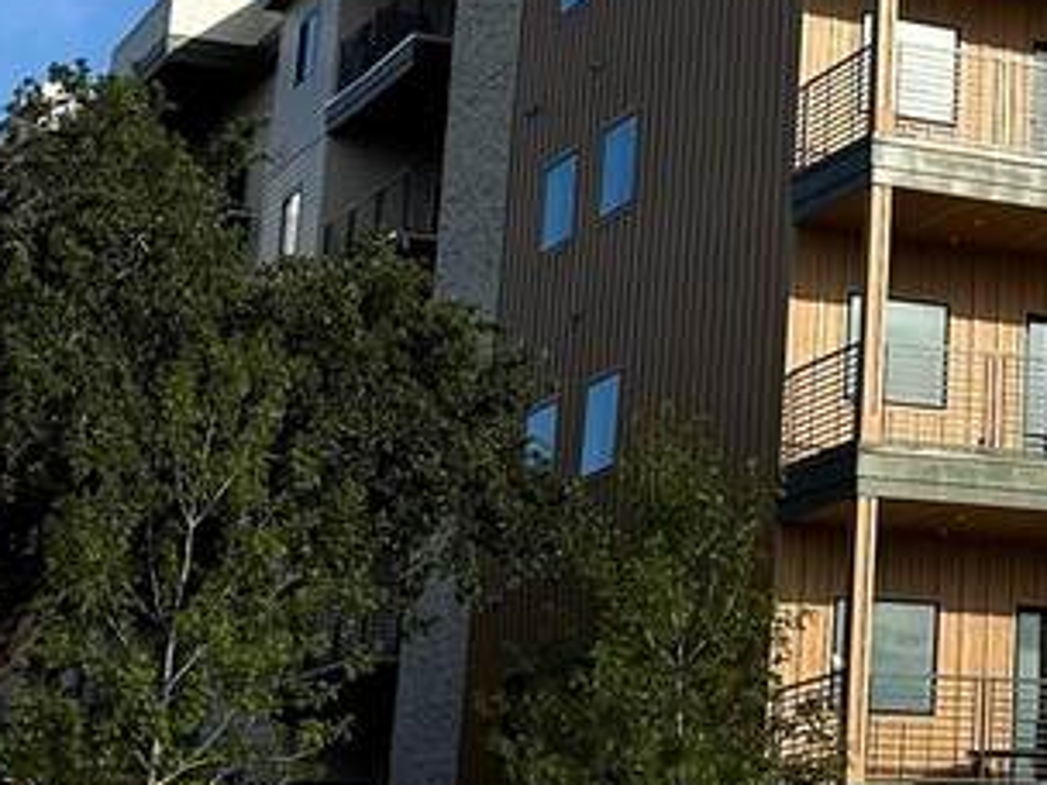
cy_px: 62
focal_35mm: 101
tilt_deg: +17.8
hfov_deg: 17.9
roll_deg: +0.9
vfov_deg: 14.5
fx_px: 3055
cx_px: 1443
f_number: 1.78
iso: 80
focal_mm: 6.86
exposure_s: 1/5000
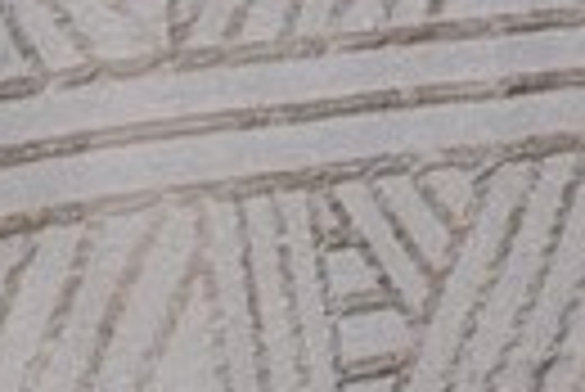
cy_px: -917
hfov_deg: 9.3
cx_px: 990
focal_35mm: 213
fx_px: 3465
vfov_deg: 5.9
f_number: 5.6
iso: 800
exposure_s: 1/125
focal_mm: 18
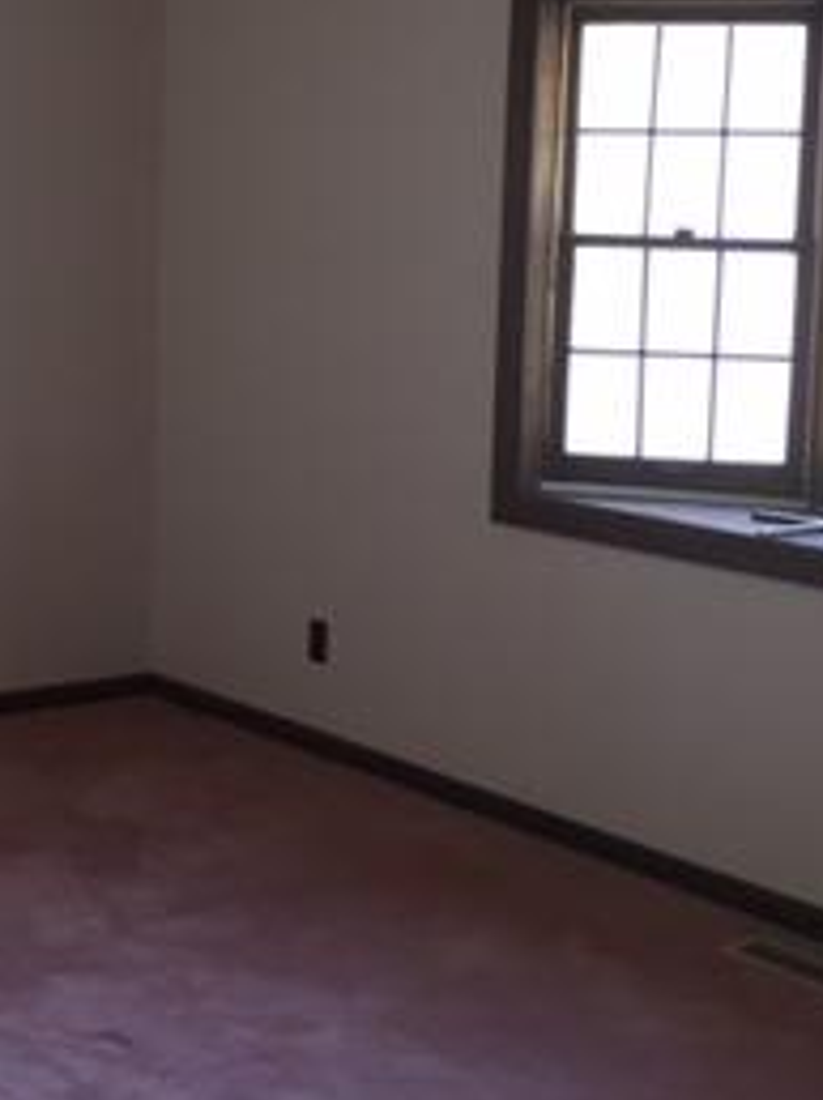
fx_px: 2286
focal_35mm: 72
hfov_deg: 19.9
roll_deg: -2.5
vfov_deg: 27.0
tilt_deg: -8.9
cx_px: 30
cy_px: 401
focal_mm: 4.15
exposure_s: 1/30
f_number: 2.2
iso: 64
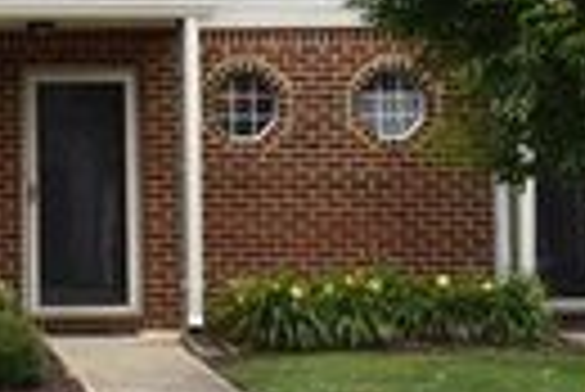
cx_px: -108
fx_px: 1871
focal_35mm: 115
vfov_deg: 11.7
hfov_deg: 17.0
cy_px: -92
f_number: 9
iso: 200
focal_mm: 20
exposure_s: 1/320
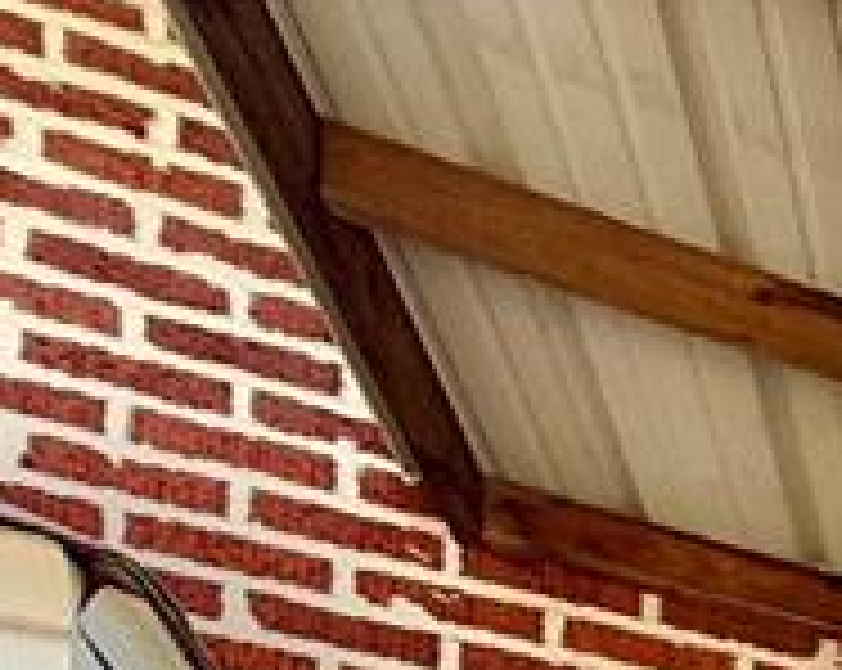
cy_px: 1709
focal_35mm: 75
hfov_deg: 14.0
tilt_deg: +5.4
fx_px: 1866
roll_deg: +1.3
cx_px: 2152
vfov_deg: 13.4
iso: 64
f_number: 2.2
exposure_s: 1/613
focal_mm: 2.22
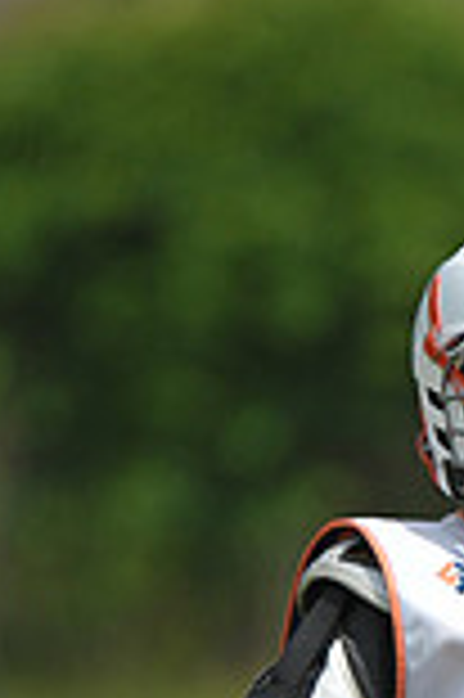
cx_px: 590
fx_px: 28985
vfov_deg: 1.4
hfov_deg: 0.9
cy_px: 995
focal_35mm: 1496
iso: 640
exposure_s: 1/4000
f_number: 4
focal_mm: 400
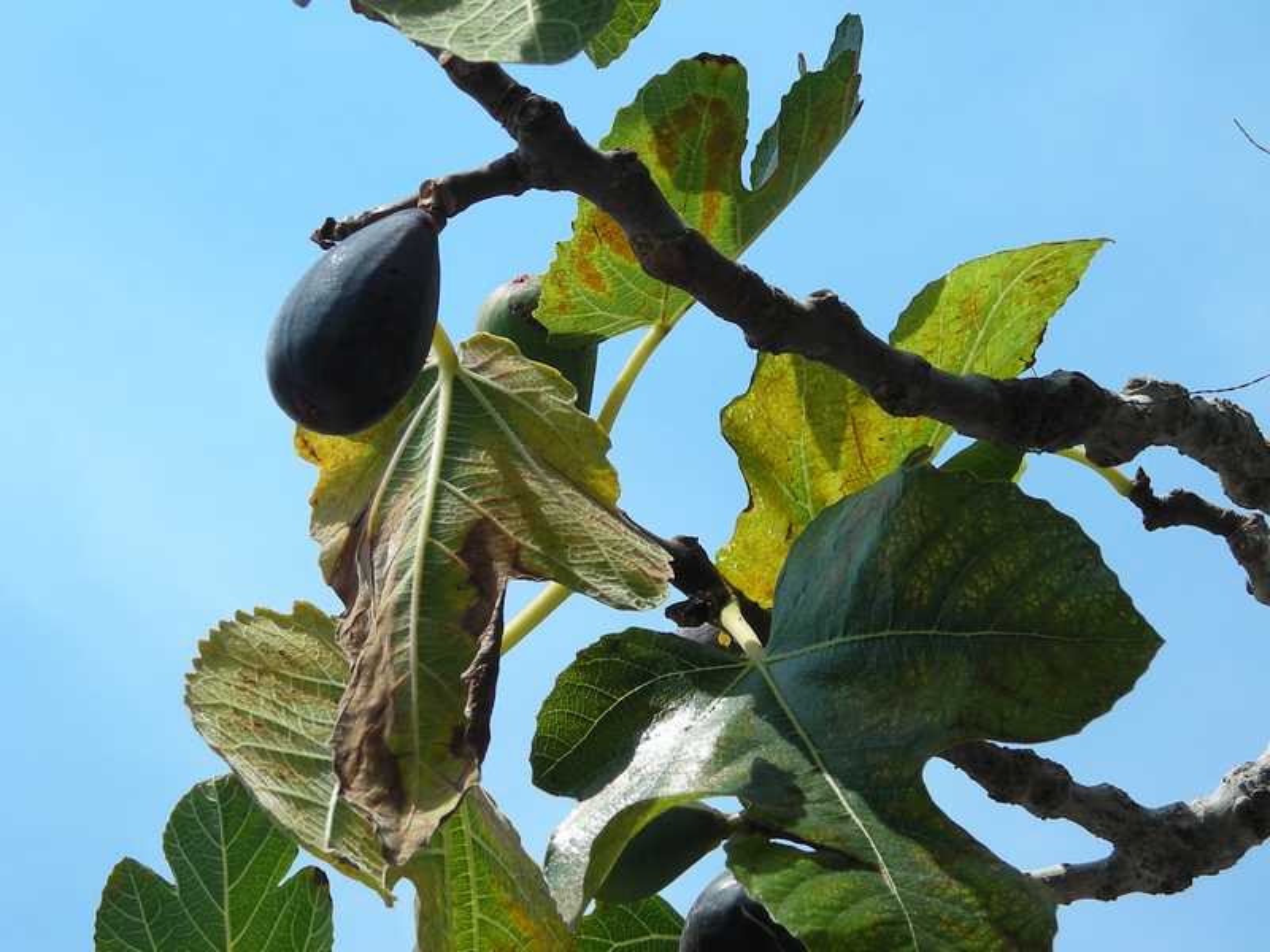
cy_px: 476
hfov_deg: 17.0
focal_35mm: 116
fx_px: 4256
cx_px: 635
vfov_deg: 12.8
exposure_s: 1/270
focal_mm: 19.2
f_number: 5.3
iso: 50
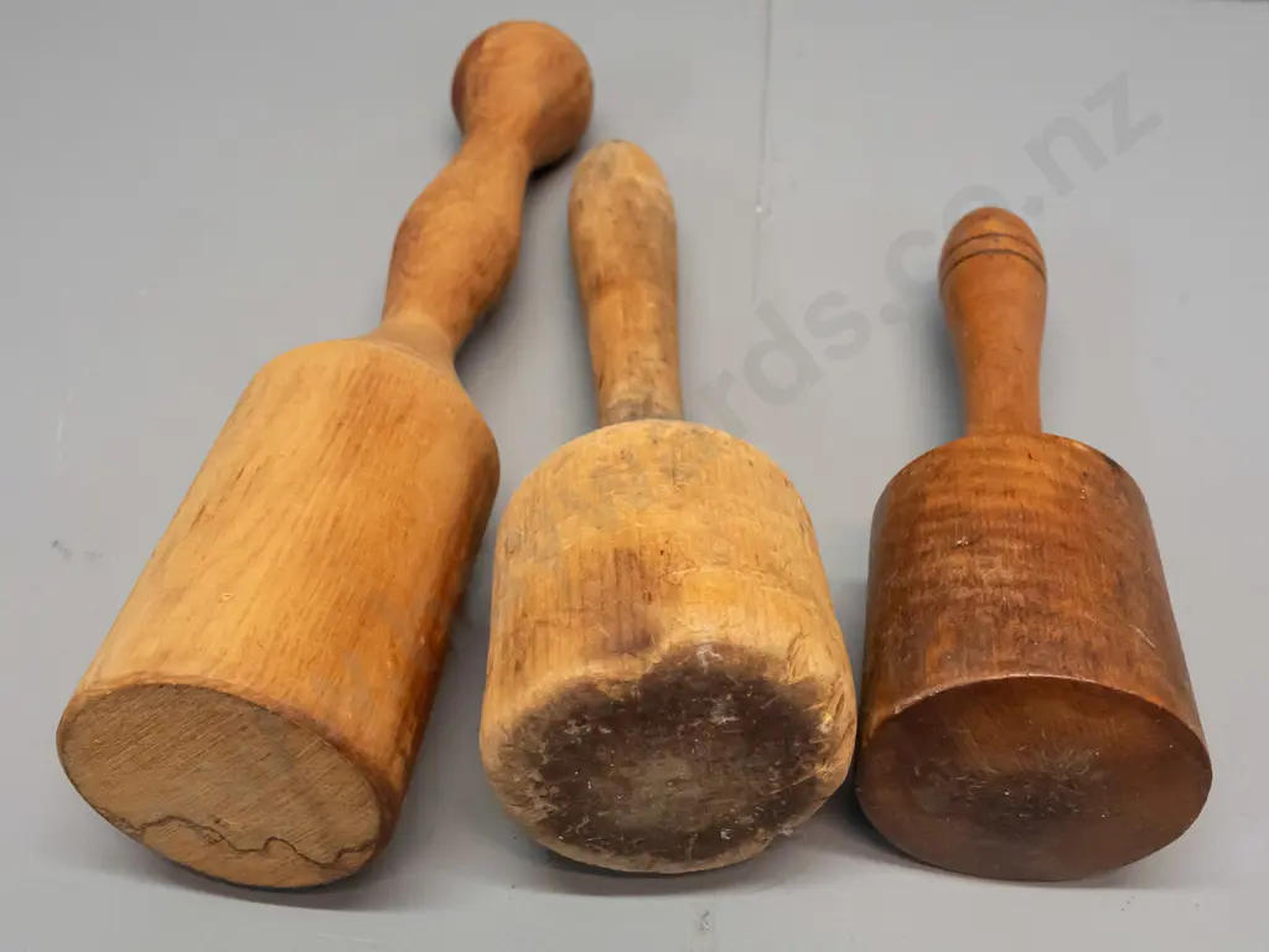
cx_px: 634
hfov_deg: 56.8
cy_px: 476
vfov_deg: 44.2
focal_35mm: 32
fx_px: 1173
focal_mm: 16
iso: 3200
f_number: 5.6
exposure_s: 1/125
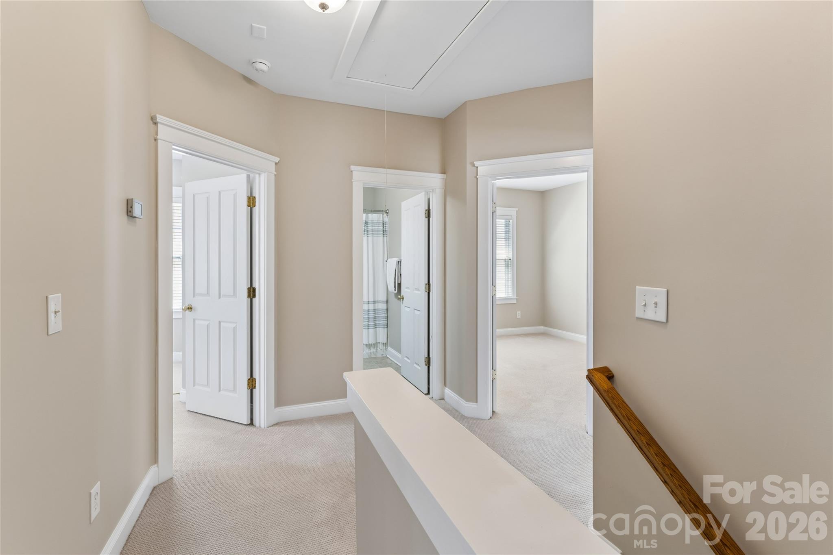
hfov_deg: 96.4
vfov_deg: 73.4
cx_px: 416
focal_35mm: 16
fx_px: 372
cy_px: 278
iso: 400
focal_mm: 16.1
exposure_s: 1/5
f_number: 13
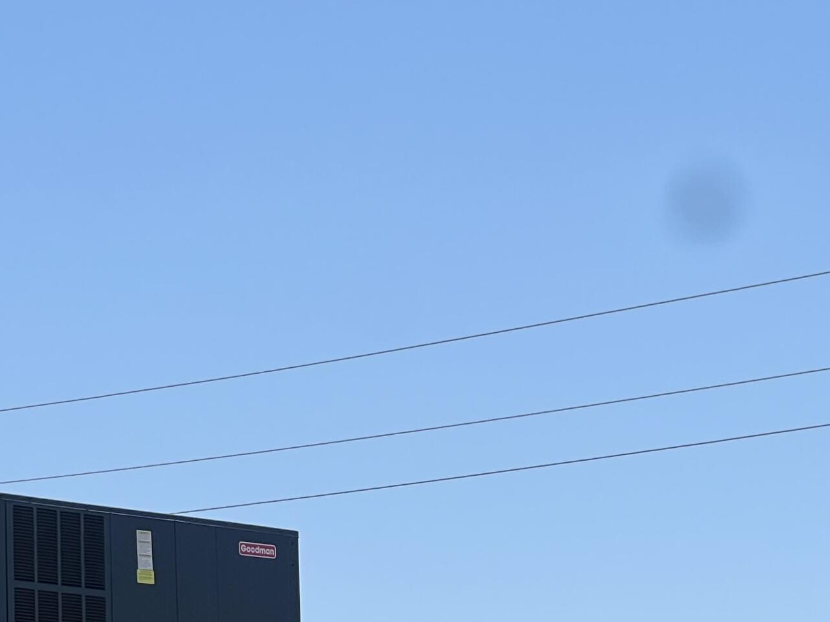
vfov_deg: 8.2
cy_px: 638
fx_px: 4340
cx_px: 485
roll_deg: +0.0
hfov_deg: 10.9
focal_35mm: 181
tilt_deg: +8.0
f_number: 2.8
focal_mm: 9
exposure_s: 1/1130
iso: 32
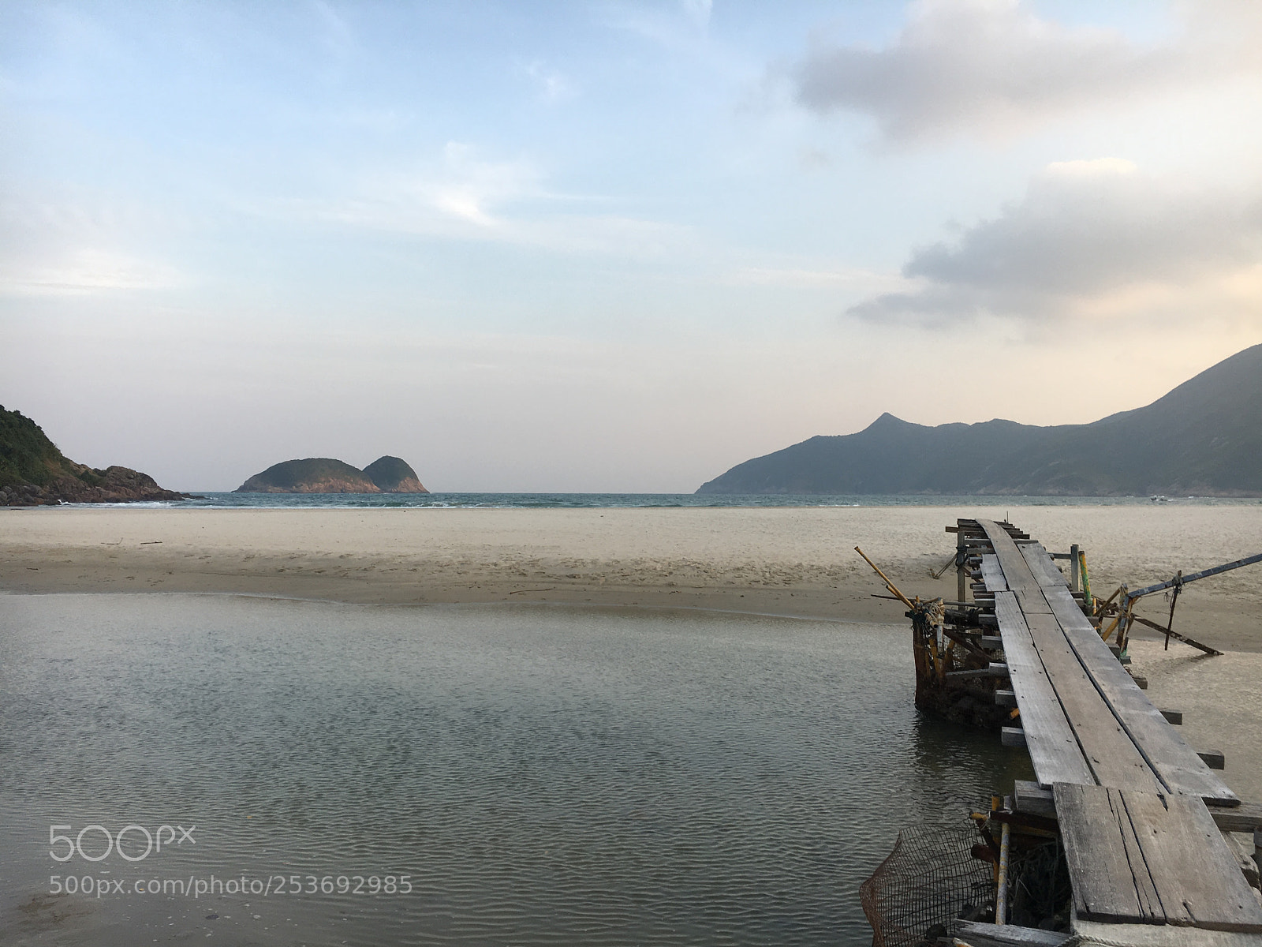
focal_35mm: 29
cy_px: 474
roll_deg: +0.5
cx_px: 631
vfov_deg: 48.2
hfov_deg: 61.7
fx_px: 1057
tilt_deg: -0.2
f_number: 2.2
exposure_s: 1/418
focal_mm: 4.15
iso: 25
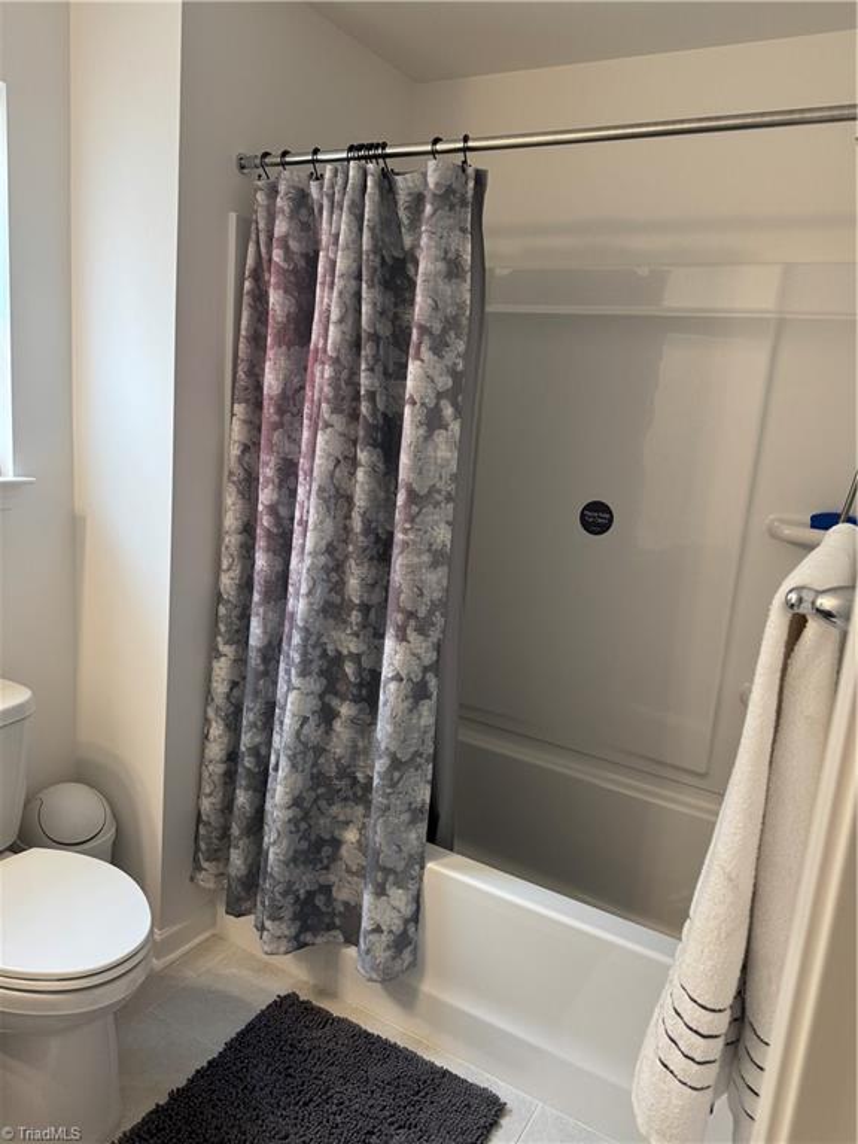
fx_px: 793
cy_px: 572
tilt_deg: -10.5
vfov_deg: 71.6
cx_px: 429
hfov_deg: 56.8
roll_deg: -3.9
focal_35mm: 24
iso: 200
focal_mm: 6.76
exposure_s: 1/120
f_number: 1.78
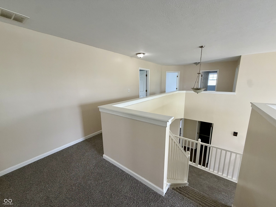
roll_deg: +0.2
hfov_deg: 102.1
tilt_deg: -8.3
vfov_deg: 85.7
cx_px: 138
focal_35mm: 14
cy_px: 104
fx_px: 112
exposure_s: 1/120
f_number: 2.2
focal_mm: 2.22
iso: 200
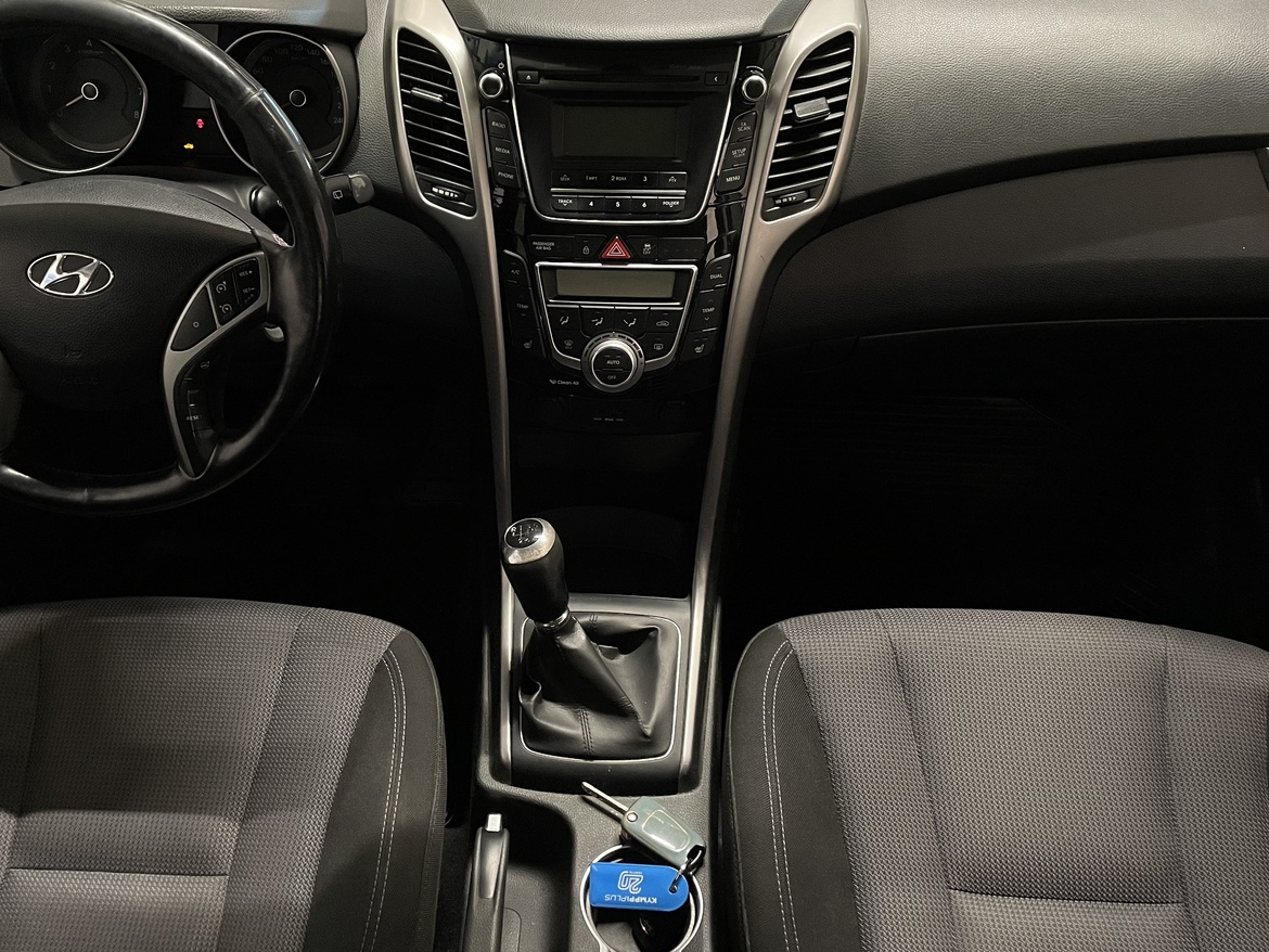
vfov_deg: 44.0
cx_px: 544
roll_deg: +1.6
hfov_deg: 56.6
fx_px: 1173
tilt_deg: -41.5
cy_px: 386
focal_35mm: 32
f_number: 1.6
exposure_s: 1/50
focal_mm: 4.2
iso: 200
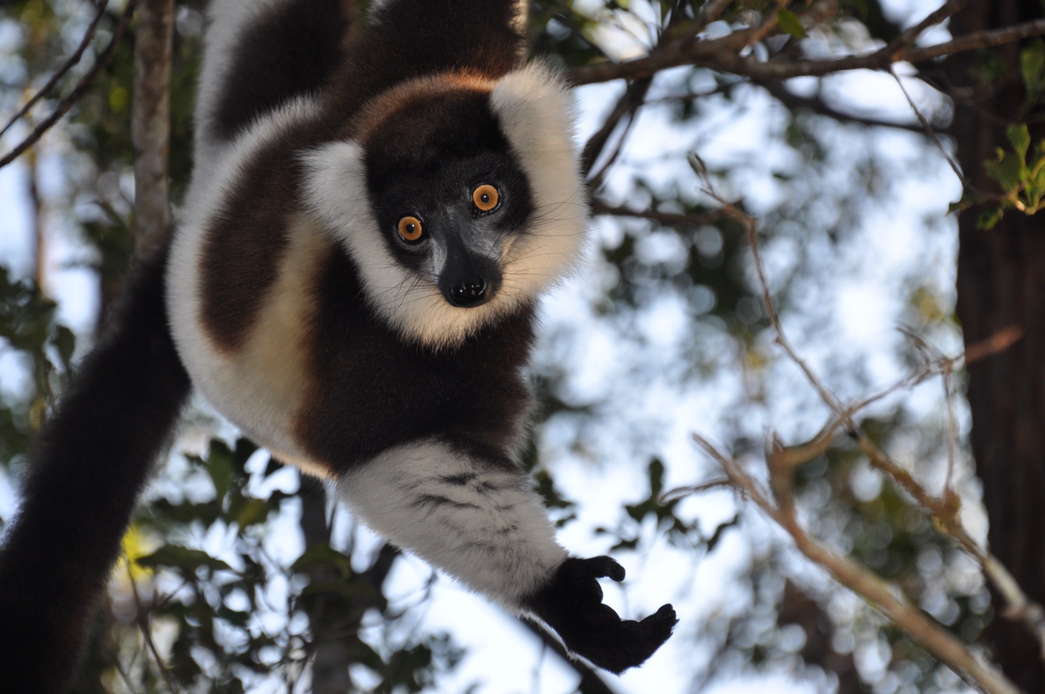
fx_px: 4566
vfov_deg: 8.7
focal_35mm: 158
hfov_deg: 13.1
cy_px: 347
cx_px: 522
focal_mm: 105
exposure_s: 1/160
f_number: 5.6
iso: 400
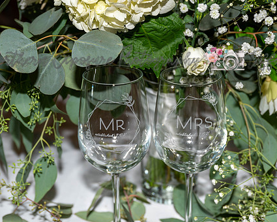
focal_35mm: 64
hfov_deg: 29.5
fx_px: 525
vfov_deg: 23.8
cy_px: 108
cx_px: 155
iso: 160
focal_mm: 43
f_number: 4
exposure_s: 1/60
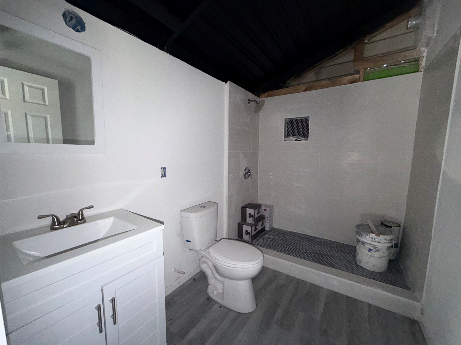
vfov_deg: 85.7
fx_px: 186
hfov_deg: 102.1
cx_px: 230
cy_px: 172
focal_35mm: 14
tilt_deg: -7.8
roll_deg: -0.4
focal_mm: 2.22
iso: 320
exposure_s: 1/40
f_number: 2.2
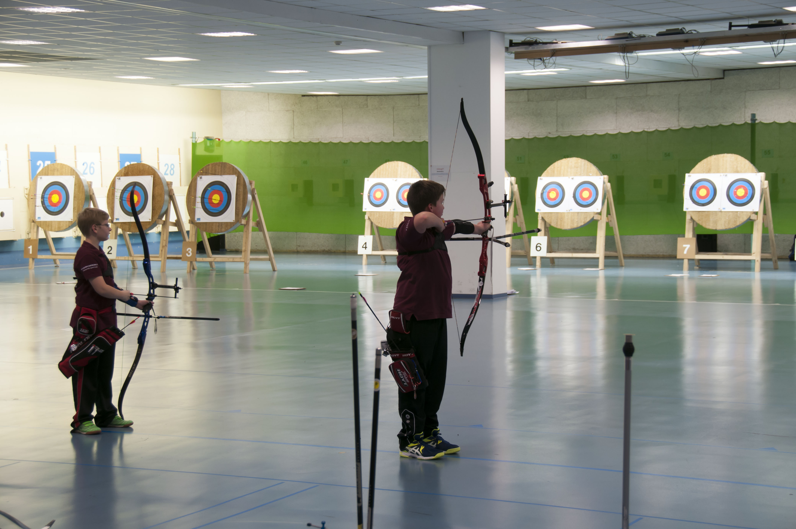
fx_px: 1590
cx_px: 398
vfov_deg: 18.9
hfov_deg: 28.1
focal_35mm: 72
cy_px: 264
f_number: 5.6
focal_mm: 48
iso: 200
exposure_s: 1/15
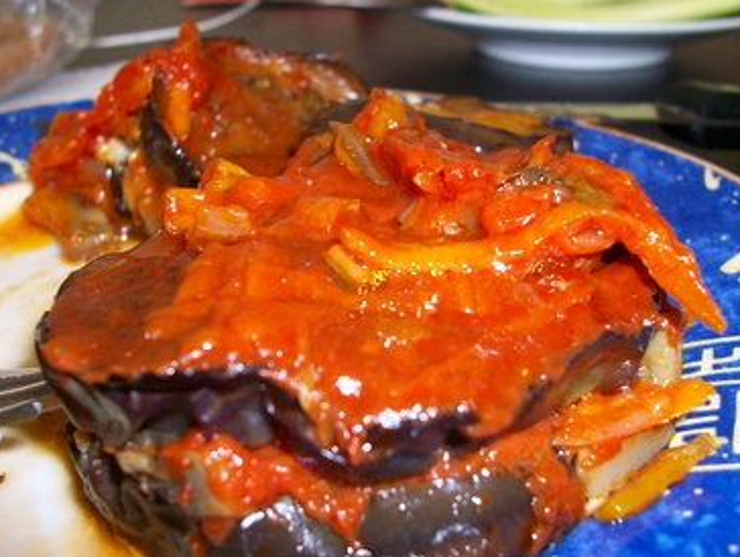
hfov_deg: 44.7
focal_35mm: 42
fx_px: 899
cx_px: 403
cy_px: 327
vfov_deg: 34.3
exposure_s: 1/60
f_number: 2.8
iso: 160
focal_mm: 5.7
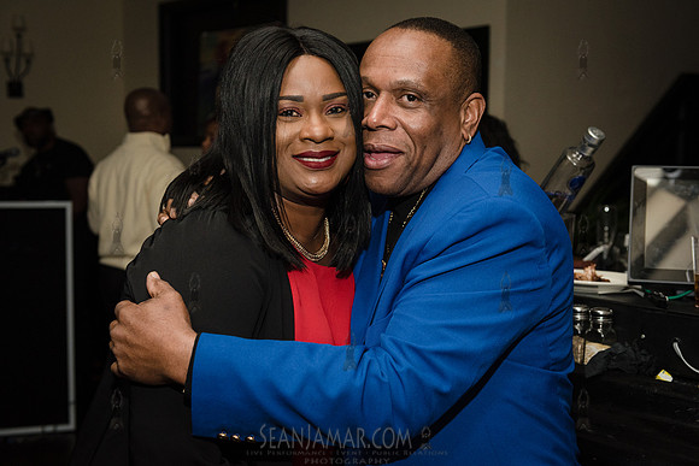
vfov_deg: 28.1
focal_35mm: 48
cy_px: 233
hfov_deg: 41.1
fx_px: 932
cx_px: 350
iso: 1600
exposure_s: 1/250
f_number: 5
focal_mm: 48
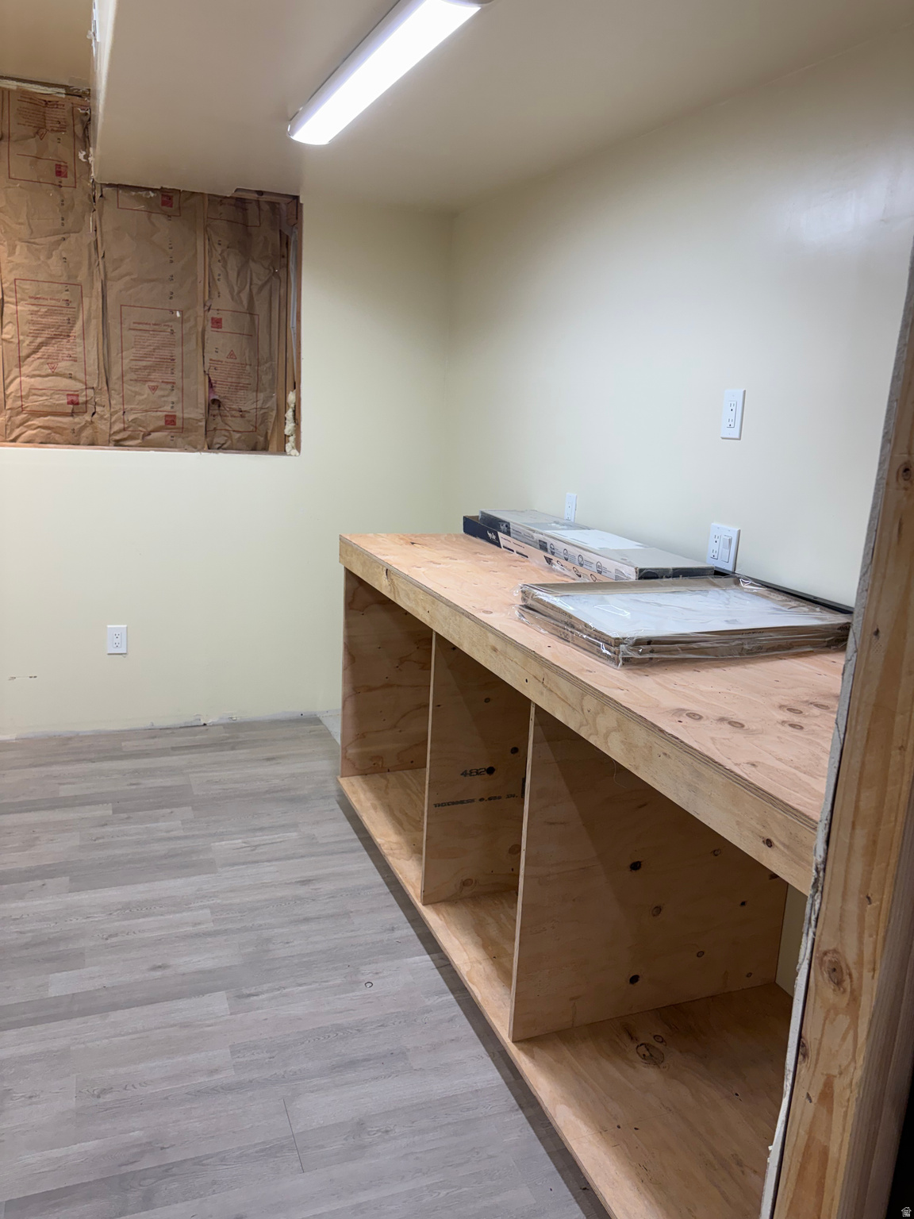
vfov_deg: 67.3
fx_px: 915
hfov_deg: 53.1
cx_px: 457
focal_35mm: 26
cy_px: 610
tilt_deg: -11.9
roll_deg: -3.4
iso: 64
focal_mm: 5.96
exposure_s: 1/120
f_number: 1.6
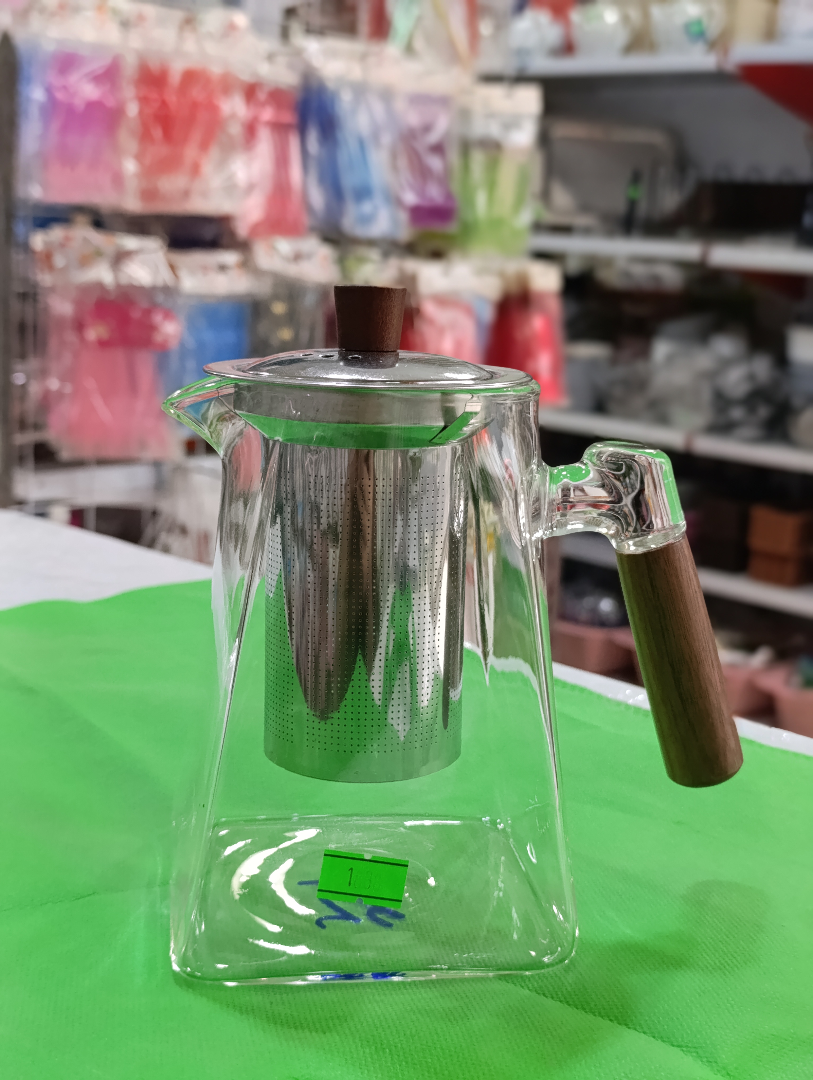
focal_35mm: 46
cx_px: 406
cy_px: 540
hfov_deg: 31.6
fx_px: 1437
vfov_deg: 41.2
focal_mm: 6.14
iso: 800
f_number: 1.6
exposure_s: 1/100
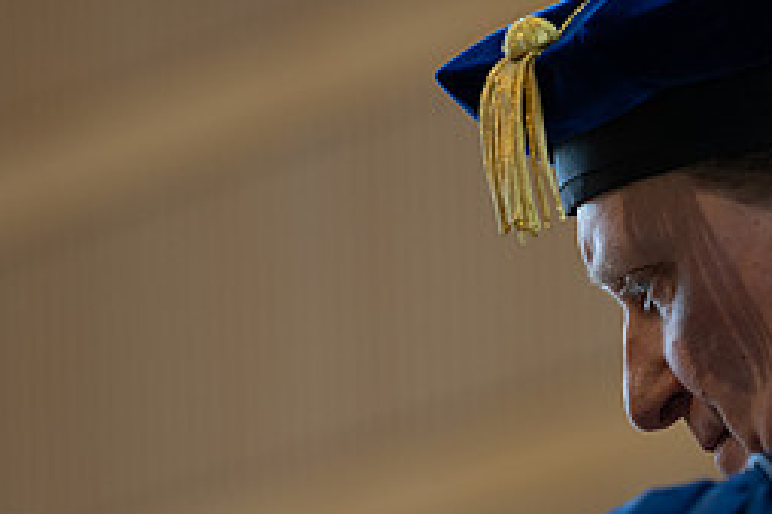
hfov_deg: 4.5
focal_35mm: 457
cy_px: 534
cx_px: 483
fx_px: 9793
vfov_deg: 3.0
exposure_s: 1/500
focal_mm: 200
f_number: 2.8
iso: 640
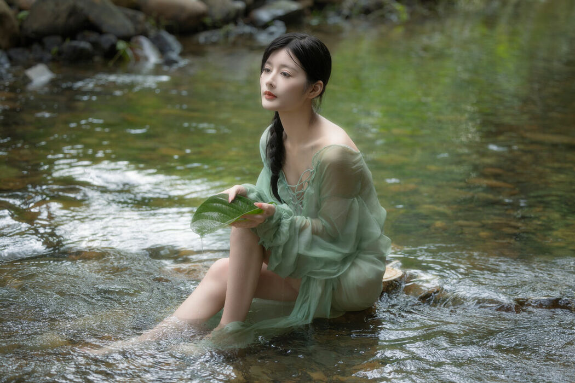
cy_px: 192
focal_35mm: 76
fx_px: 1214
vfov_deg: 17.9
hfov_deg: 26.7
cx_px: 288
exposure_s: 1/200
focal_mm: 77
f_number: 2.8
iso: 200
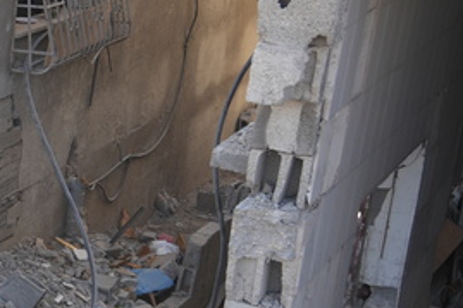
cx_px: -528
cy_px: 150
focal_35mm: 107
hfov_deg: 14.8
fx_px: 1375
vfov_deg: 12.8
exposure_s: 1/160
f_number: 4
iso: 125
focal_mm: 24
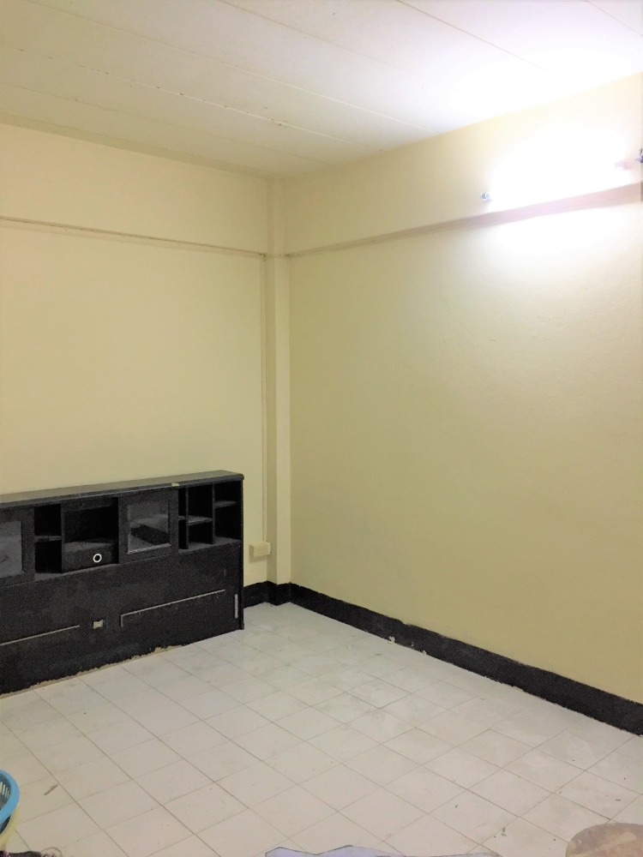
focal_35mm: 29
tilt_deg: -3.4
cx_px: 322
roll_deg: -0.4
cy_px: 428
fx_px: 718
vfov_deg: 61.7
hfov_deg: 48.2
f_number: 2.2
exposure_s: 1/33
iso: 125
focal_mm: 4.15
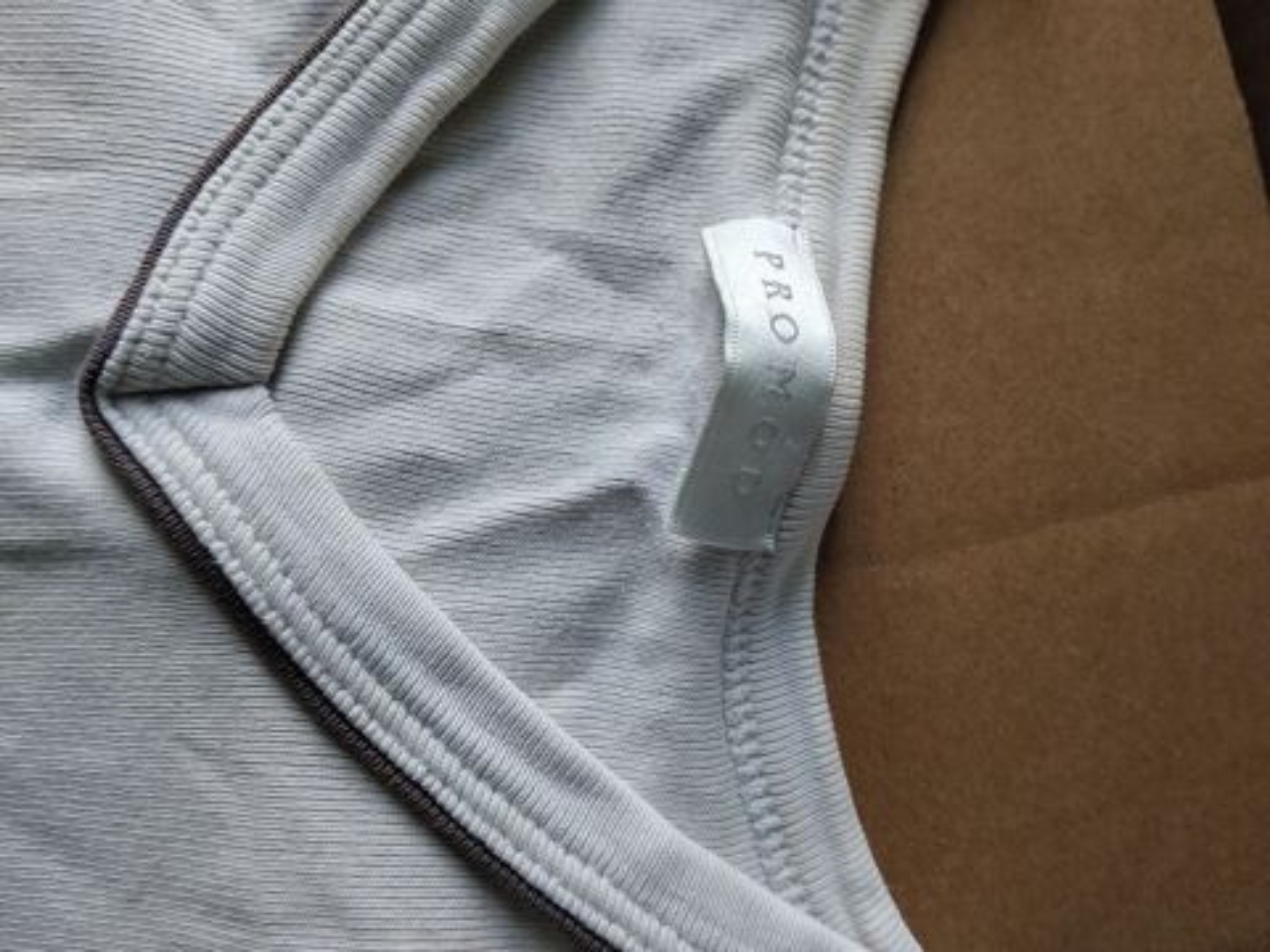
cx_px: 635
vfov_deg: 48.2
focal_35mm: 29
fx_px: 1064
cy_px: 476
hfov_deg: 61.7
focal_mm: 3.96
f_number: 1.8
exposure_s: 1/50
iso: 100
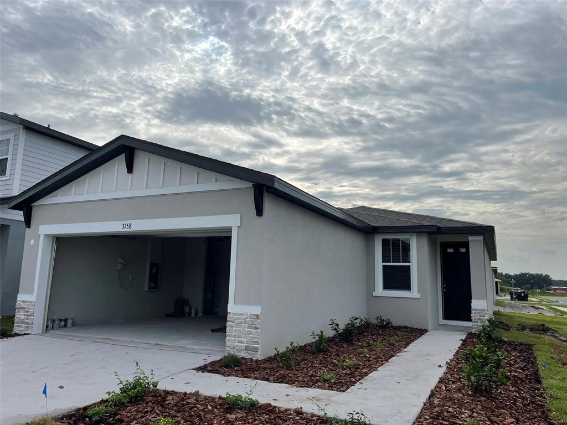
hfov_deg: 67.3
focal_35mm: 26
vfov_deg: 53.1
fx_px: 426
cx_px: 284
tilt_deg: +7.6
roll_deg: -2.6
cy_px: 212
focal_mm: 5.1
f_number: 1.6
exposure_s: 1/9174
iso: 32
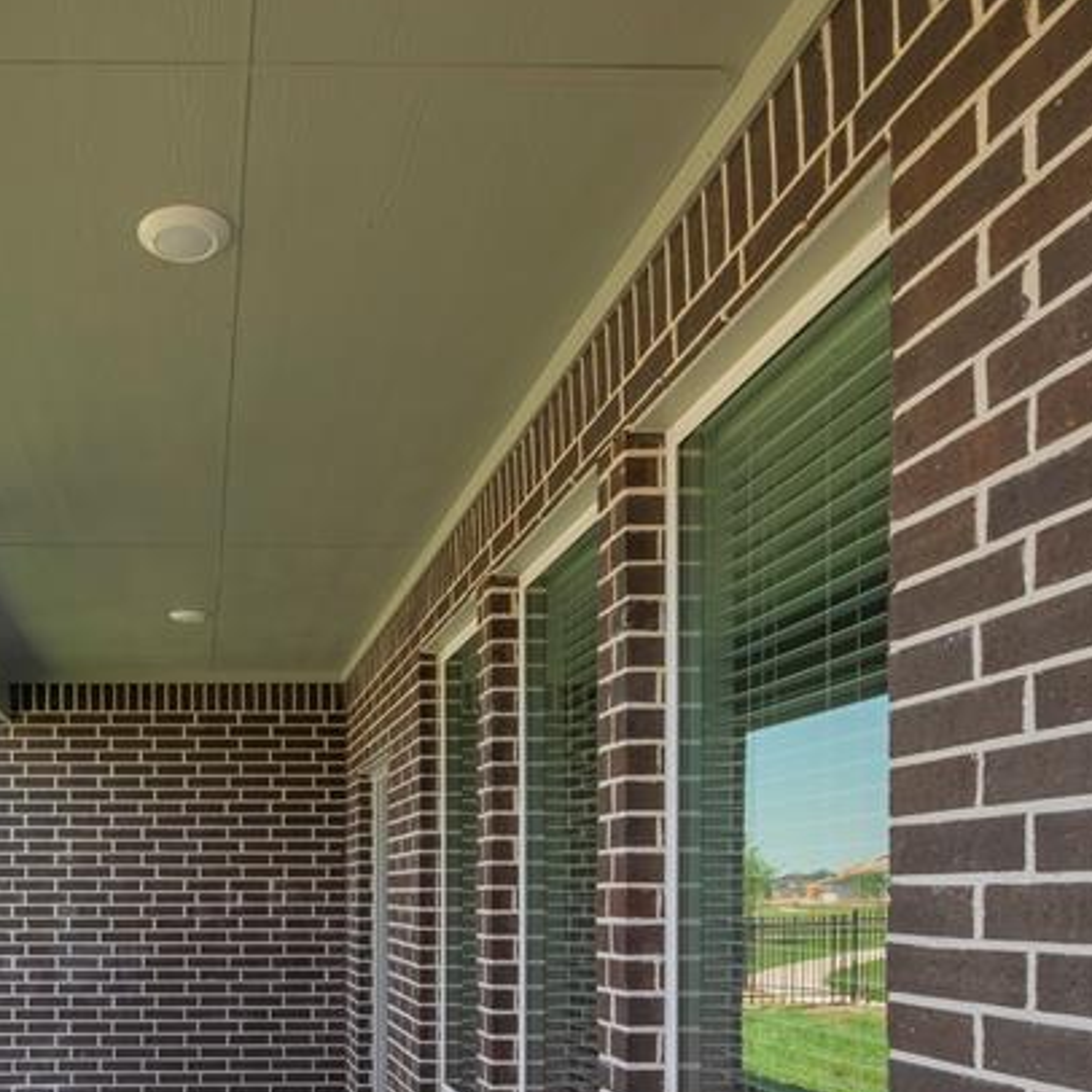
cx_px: 204
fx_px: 1071
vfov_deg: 50.4
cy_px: 889
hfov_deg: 50.5
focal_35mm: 30
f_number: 8
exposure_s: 1/50
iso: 100
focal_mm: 14
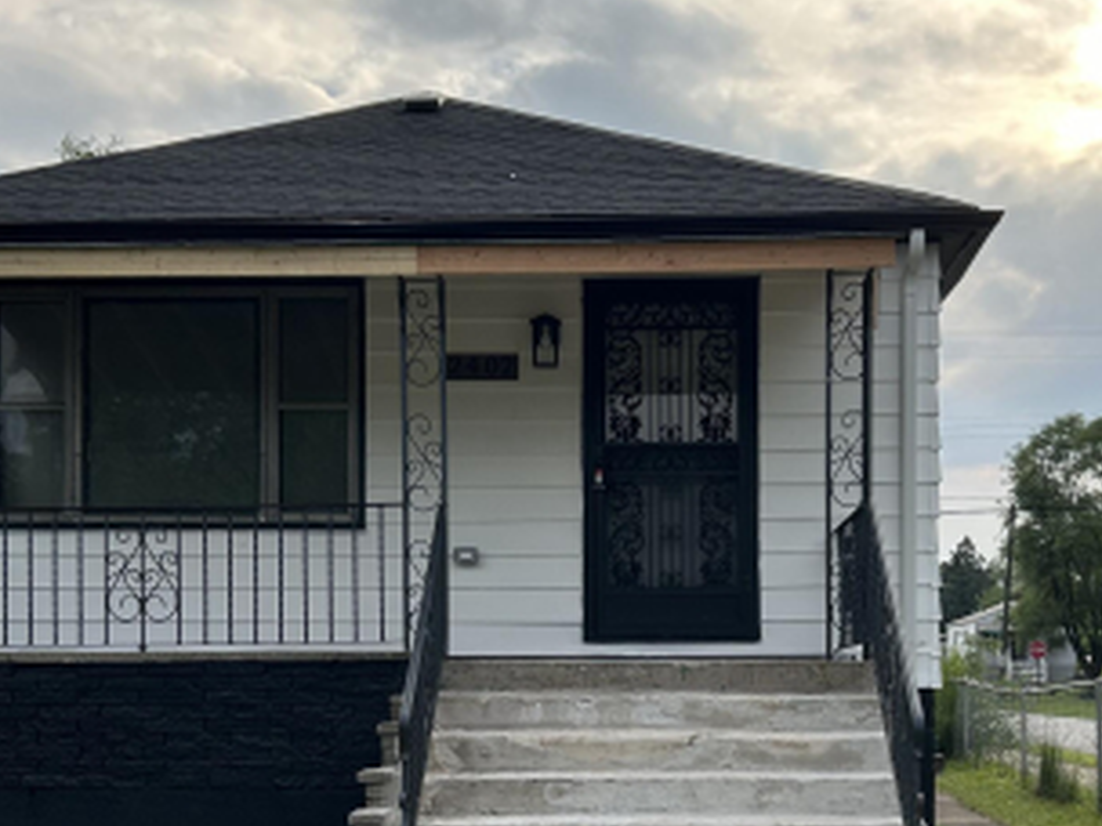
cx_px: 575
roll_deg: +0.2
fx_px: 1815
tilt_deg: +0.7
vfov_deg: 25.3
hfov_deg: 33.8
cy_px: 630
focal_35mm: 57
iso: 50
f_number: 1.5
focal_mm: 5.7
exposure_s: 1/2632
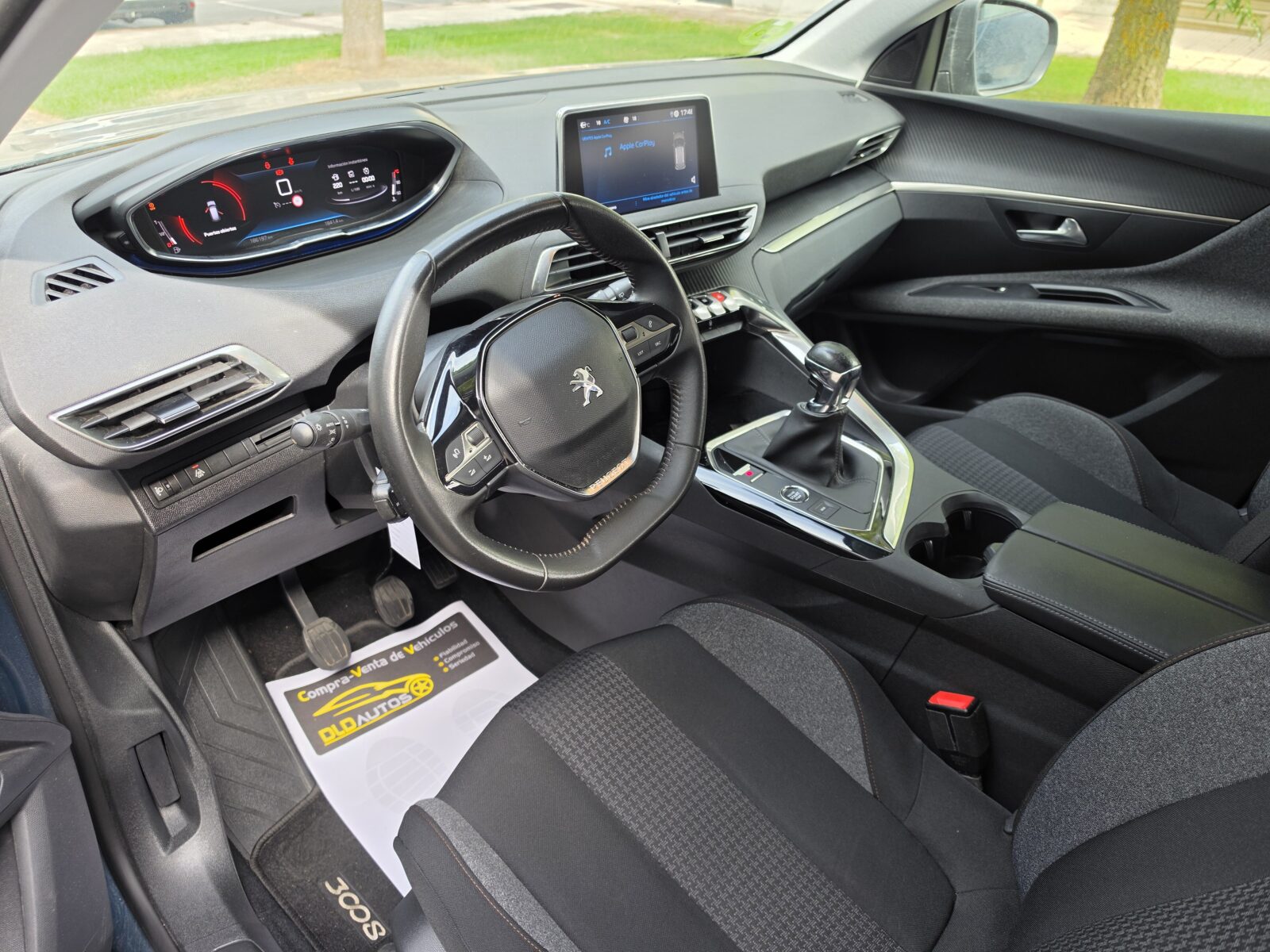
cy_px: 476
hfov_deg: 73.9
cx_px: 635
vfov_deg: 58.9
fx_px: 844
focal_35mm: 23
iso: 32
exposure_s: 1/180
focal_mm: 6.5
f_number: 1.4
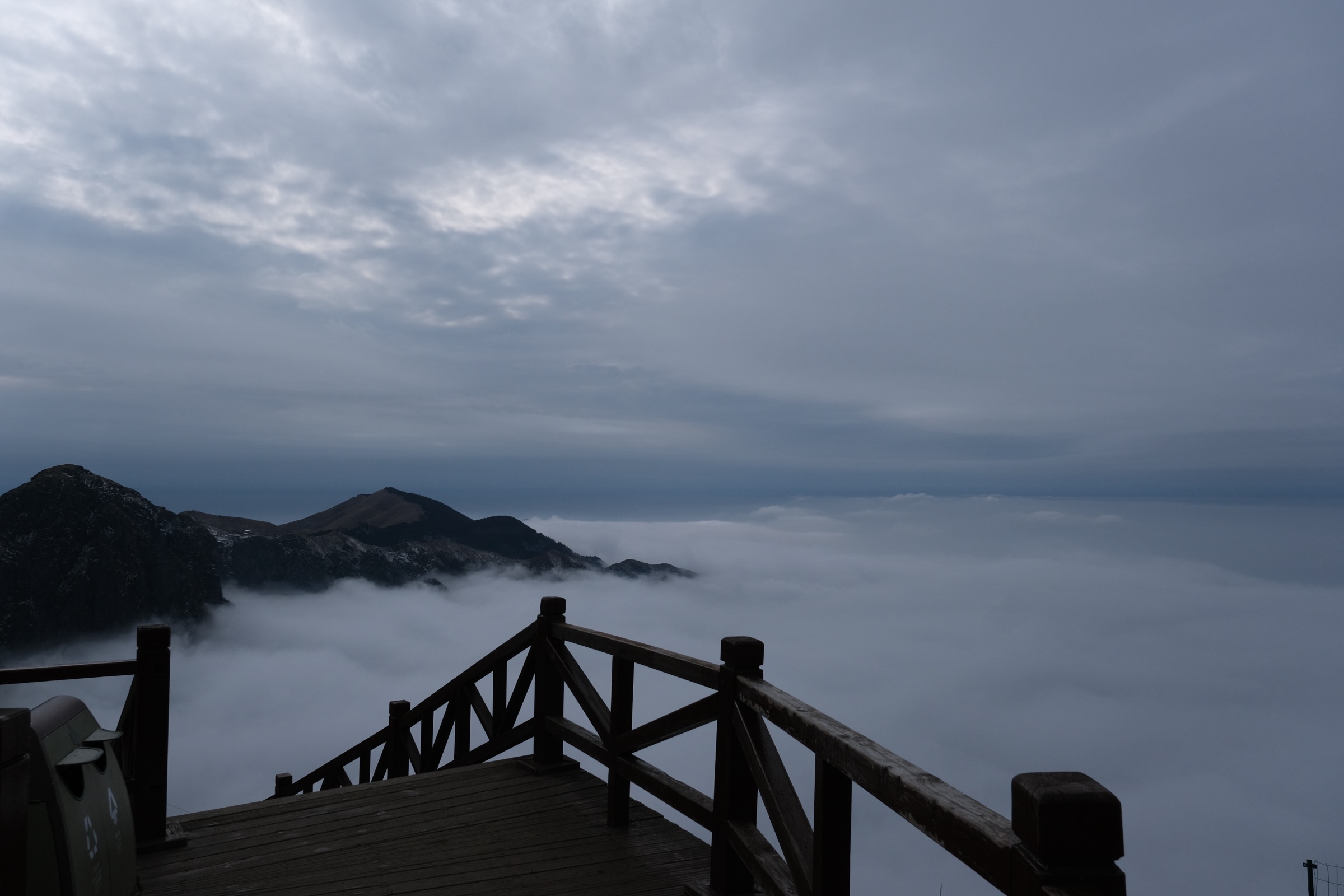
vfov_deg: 49.6
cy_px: 448
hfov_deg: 69.4
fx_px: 971
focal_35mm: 26
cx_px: 672
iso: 320
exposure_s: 1/2900
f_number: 7.1
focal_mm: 17.1
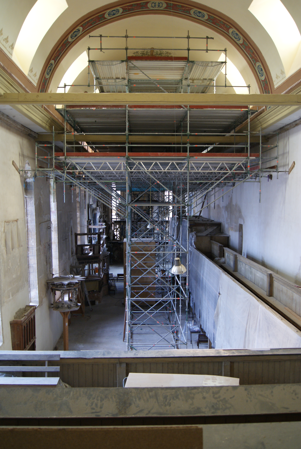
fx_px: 375
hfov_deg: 43.7
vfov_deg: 61.9
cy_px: 224
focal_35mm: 30
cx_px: 150
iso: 400
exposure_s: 1/4
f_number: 4
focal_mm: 20
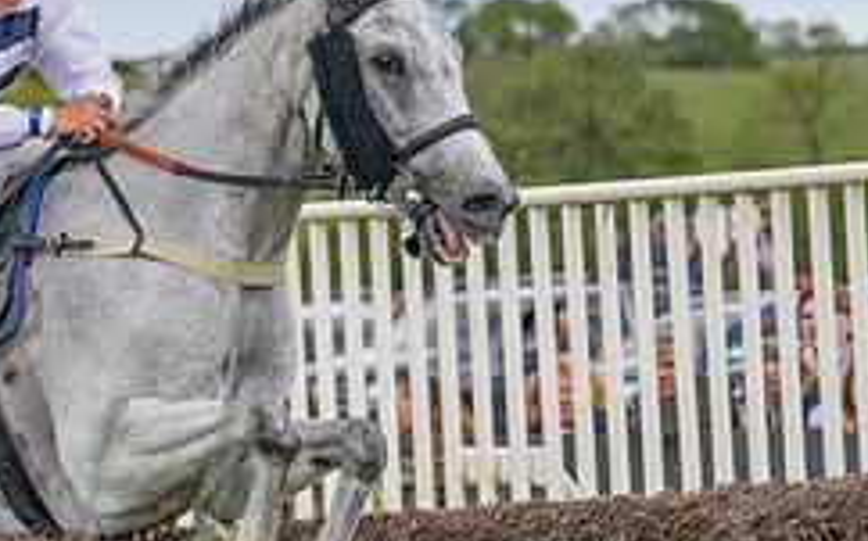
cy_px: 437
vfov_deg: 4.9
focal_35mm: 265
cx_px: -240
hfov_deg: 7.8
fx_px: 6266
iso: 400
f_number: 4
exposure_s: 1/1600
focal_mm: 93
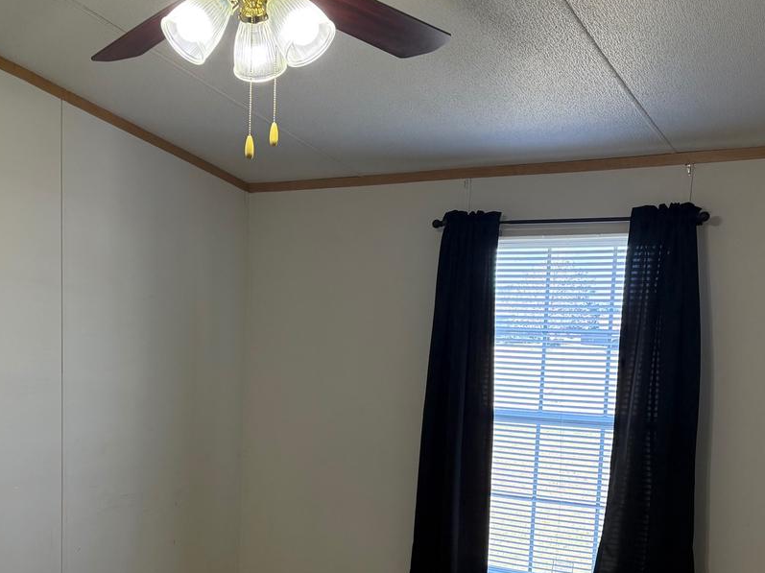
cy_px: 466
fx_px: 1038
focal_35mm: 47
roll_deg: -0.3
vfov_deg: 30.1
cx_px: 204
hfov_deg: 39.5
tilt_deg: -7.6
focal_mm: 5.96
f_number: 1.6
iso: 80
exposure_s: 1/164
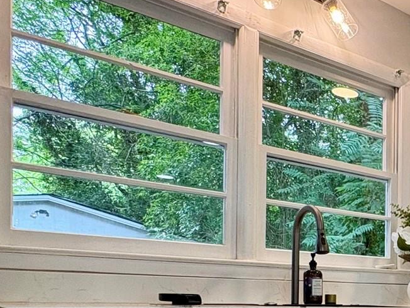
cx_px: 518
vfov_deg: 30.6
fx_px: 521
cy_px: 304
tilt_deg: -1.5
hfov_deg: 33.1
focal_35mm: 44
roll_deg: -0.6
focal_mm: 2.22
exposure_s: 1/120
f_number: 2.2
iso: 125
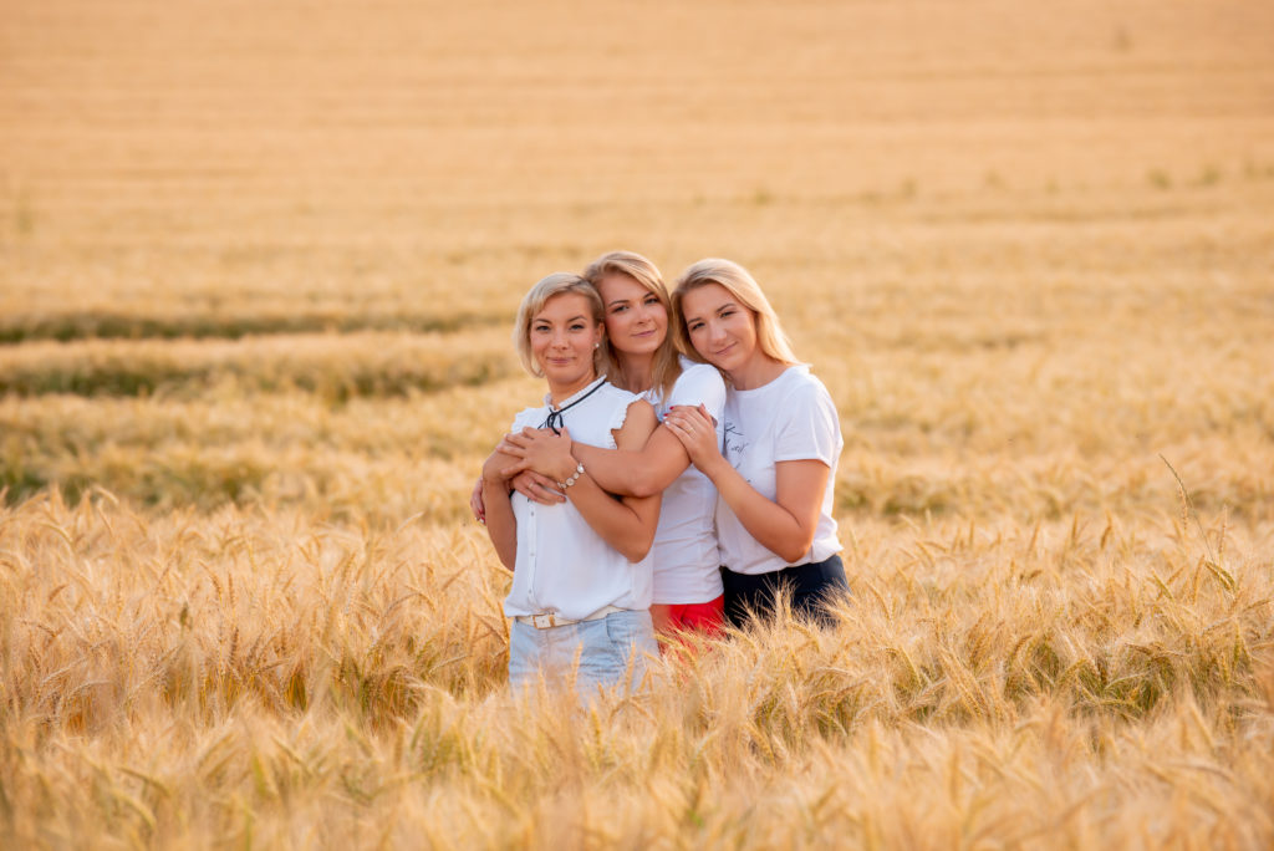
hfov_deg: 12.8
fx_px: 5665
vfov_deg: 8.6
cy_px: 426
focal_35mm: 160
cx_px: 637
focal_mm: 160
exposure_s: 1/200
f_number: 4.5
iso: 125
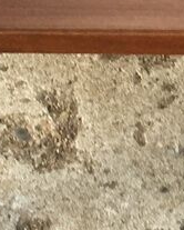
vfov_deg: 7.0
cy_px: -73
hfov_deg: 5.6
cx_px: 277
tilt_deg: -30.4
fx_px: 1856
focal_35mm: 273
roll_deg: -1.4
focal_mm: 4.15
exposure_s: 1/50
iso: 25
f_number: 2.2
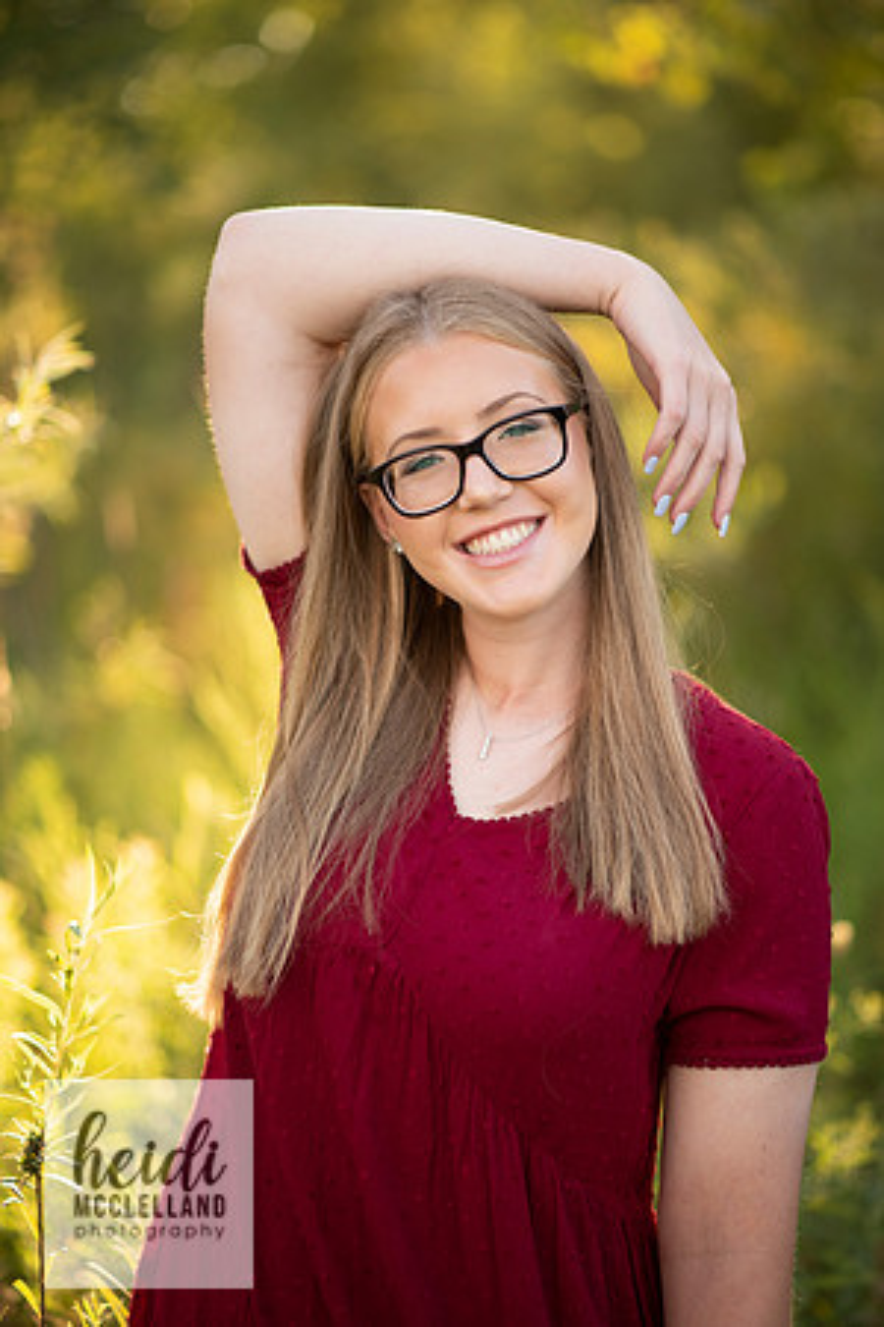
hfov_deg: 16.1
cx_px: 442
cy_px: 664
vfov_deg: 23.9
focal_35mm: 85
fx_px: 3131
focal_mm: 85
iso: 125
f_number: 1.8
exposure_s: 1/400
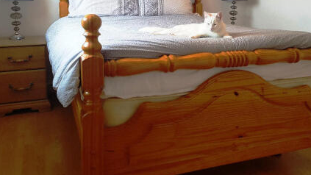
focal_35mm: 39
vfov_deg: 29.5
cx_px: 187
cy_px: 26
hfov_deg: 51.3
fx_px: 322
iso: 160
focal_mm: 4.2
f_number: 1.7
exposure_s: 1/50
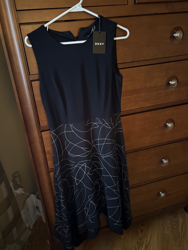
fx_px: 203
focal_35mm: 28
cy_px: 129
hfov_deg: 49.7
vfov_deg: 63.4
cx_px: 93
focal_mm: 5.96
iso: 2500
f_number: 1.6
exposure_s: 1/15
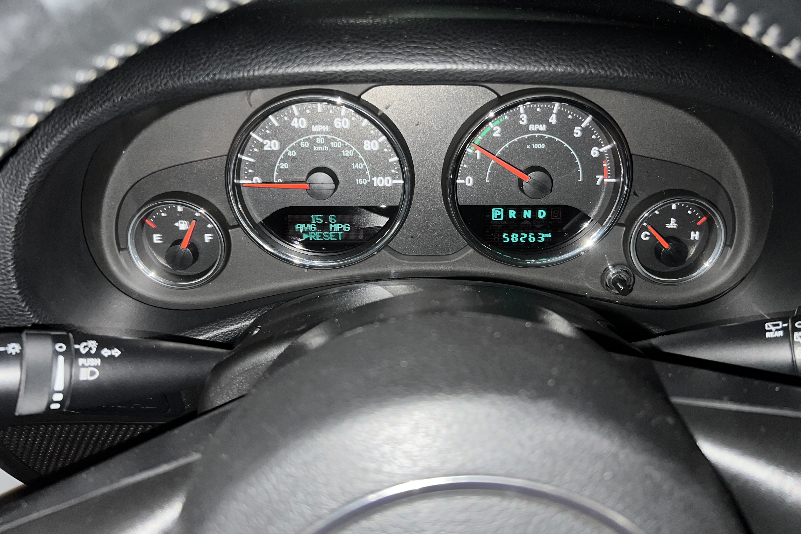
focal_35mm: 28
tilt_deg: -29.3
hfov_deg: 65.5
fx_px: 623
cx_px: 412
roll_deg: -0.9
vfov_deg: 46.2
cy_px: 225
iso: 40
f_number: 1.5
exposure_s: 1/4
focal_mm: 5.7
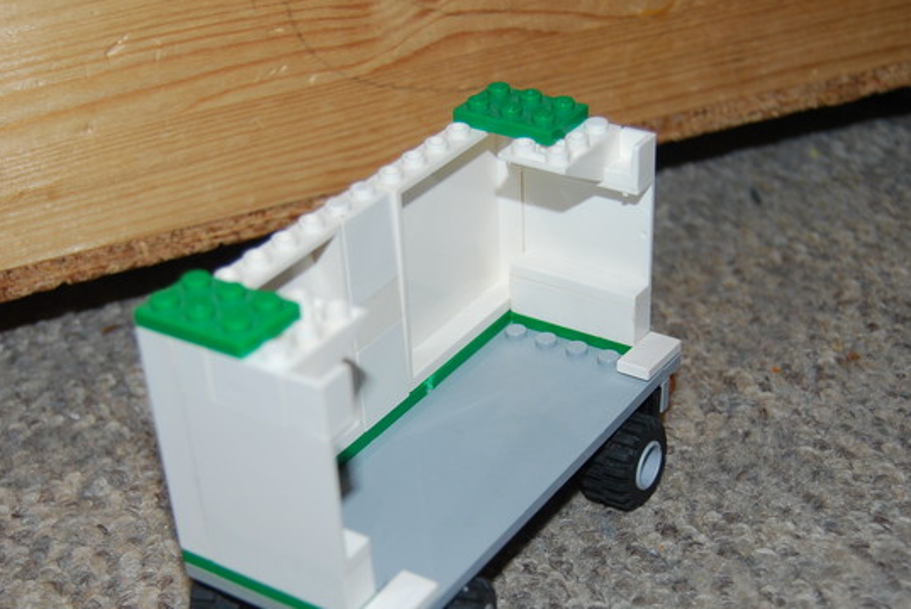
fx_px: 1465
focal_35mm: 58
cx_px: 417
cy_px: 400
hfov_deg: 34.5
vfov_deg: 23.4
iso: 200
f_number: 3.8
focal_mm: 23
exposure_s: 1/60
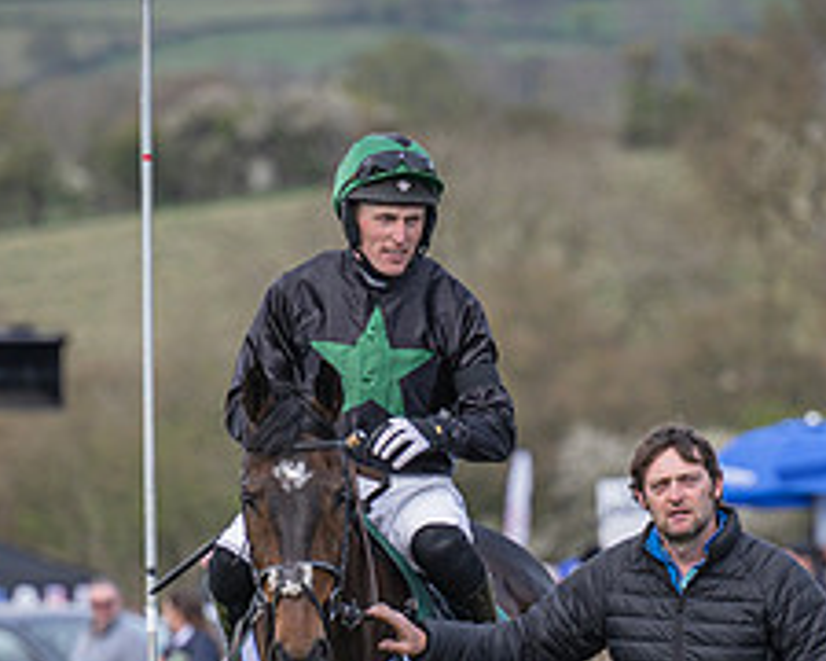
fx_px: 14521
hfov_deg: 3.3
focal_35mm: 594
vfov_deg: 2.6
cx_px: 301
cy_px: 687
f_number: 2.8
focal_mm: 125
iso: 100
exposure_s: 1/1000
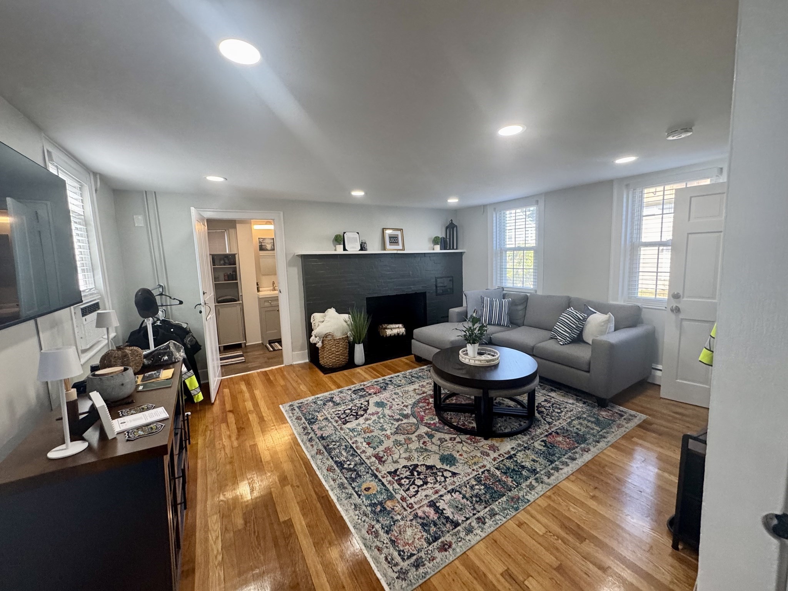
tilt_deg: -4.6
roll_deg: +1.3
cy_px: 296
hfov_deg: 102.1
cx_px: 394
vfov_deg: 85.7
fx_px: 319
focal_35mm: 14
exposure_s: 1/120
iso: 200
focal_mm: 2.22
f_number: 2.2
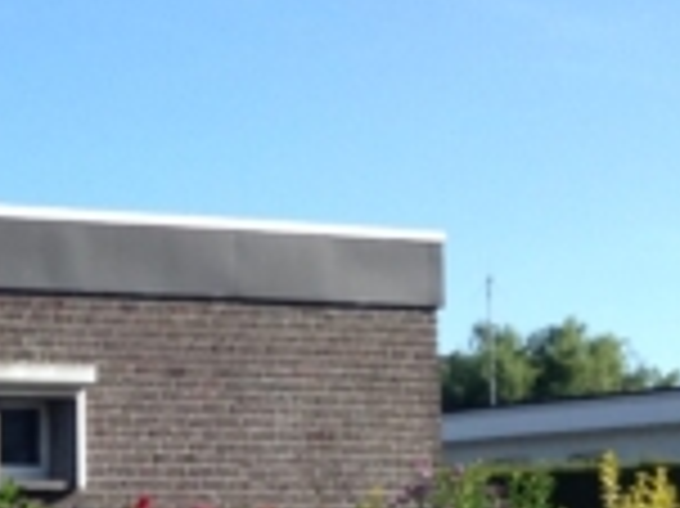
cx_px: -248
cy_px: 477
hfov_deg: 13.5
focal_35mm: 140
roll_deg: +0.8
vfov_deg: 10.5
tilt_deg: -0.9
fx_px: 2748
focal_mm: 3.3
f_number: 2.4
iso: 25
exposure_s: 1/597
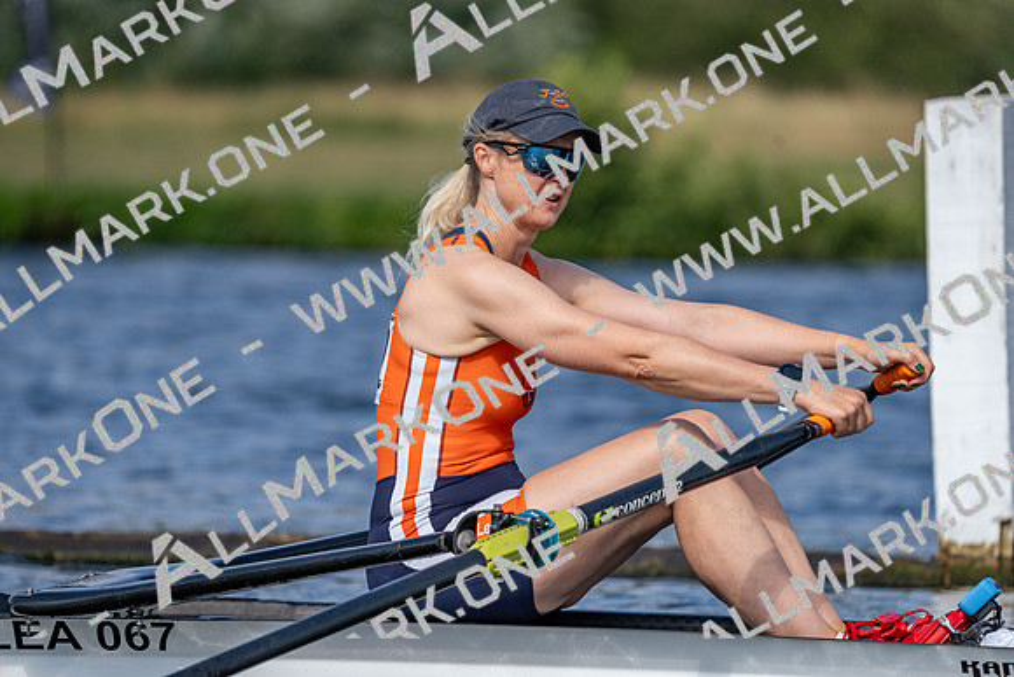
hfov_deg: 4.7
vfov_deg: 3.1
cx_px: 507
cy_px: 338
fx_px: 12311
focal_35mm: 437
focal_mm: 437
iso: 250
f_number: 6.3
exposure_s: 1/1600
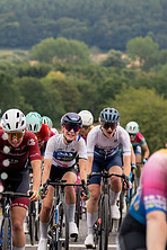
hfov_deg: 4.8
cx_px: 18
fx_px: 2004
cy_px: 84
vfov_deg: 7.2
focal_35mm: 288
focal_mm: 91
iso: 250
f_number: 3.5
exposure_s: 1/1000
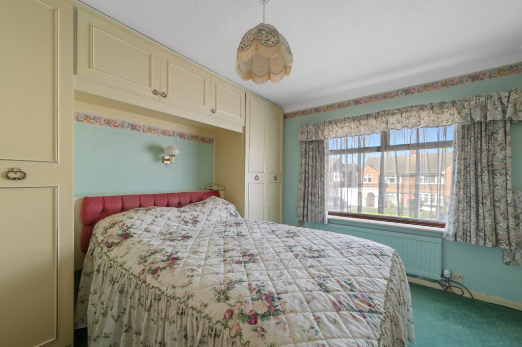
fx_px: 203
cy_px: 174
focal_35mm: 14
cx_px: 261
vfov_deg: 81.1
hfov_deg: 104.3
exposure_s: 1/5
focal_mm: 14
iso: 400
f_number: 8
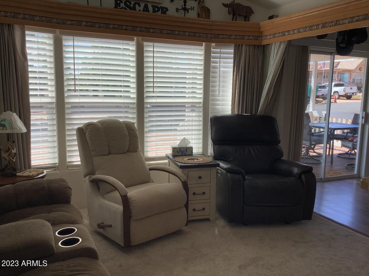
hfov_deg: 58.4
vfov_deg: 45.4
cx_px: 184
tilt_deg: -8.1
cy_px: 138
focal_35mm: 31
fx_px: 330
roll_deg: -0.9
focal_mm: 3.3
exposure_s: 1/166
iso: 25
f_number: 2.4
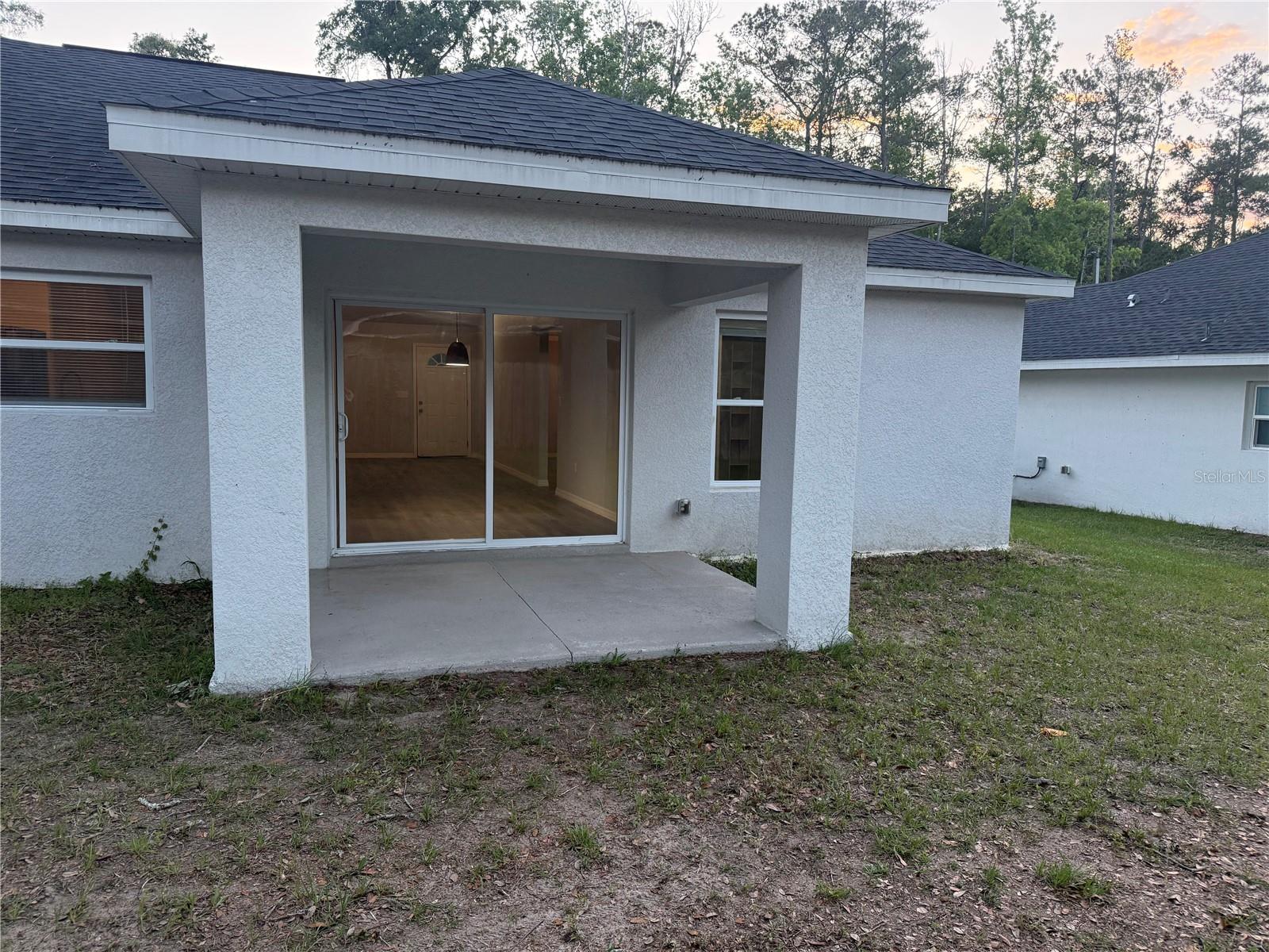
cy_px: 476
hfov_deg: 71.6
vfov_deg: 56.8
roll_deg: -1.1
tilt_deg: -4.9
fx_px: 880
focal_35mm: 24
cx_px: 634
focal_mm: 6.76
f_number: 1.78
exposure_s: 1/133
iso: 200
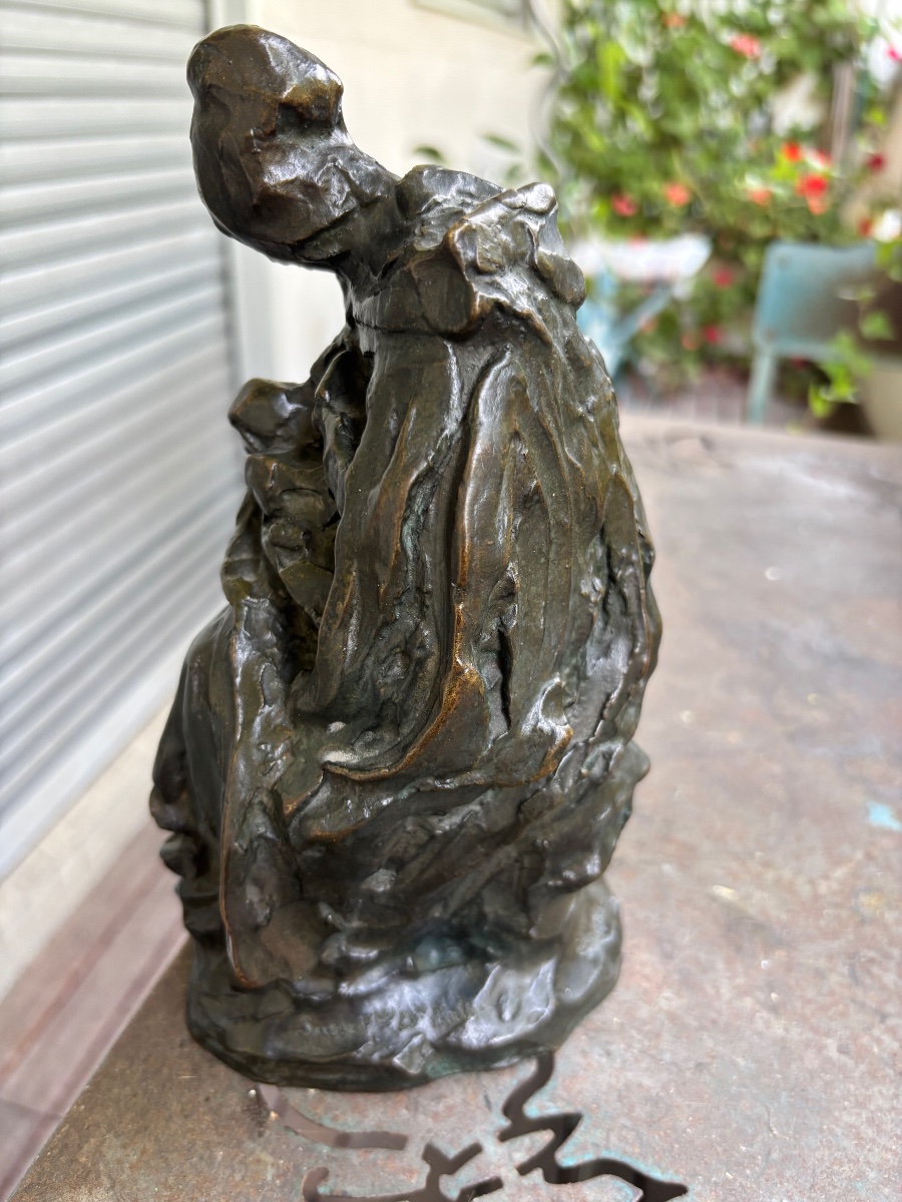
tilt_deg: -28.8
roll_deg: -1.9
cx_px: 451
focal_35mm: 26
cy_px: 601
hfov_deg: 53.1
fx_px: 903
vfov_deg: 67.3
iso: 125
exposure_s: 1/84
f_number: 1.6
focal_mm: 5.96
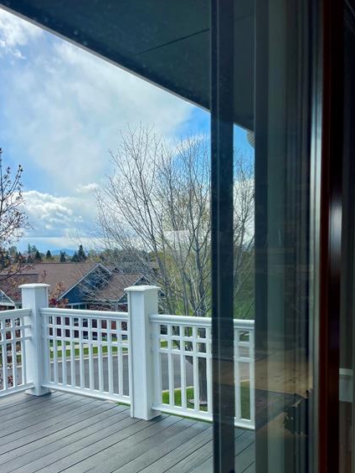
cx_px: 122
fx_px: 465
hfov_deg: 41.3
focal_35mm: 34
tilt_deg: -4.3
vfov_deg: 53.4
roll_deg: +1.2
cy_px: 296
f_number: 1.6
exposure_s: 1/2049
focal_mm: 5.1
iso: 32
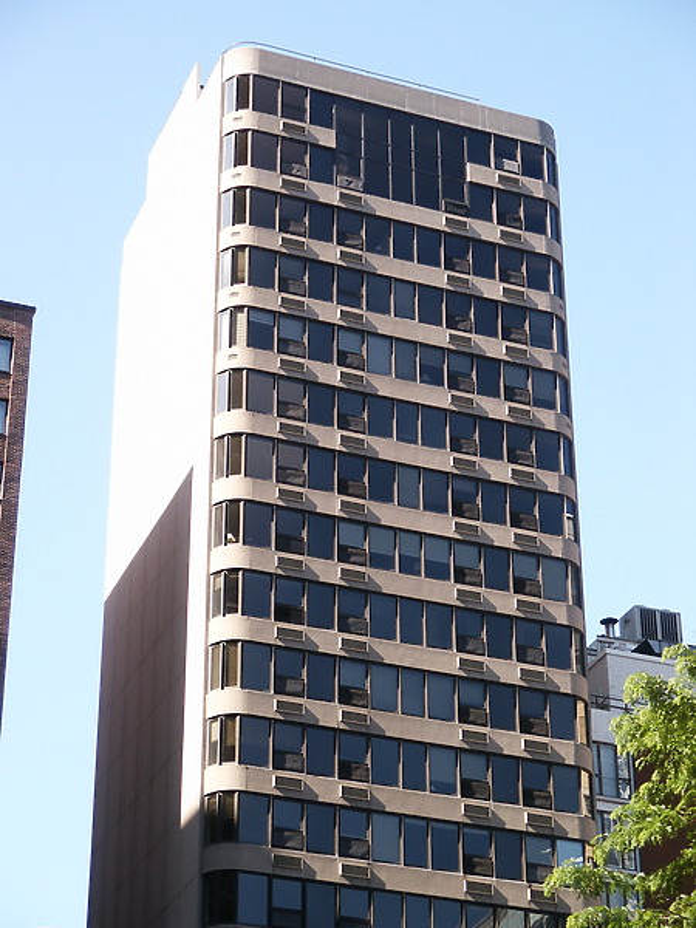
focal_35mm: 88
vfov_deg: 22.3
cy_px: 464
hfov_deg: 16.8
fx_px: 2359
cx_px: 348
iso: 64
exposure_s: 1/250
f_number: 3.6
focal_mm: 17.58
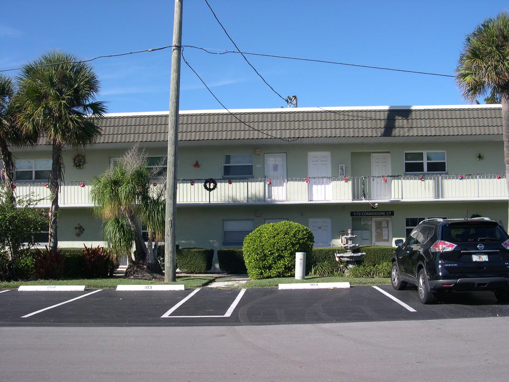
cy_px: 191
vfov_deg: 37.7
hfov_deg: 49.0
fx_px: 559
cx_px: 254
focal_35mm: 38
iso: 100
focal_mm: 8
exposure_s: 1/218
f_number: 7.6
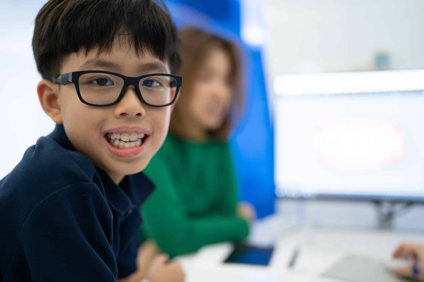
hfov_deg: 54.4
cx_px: 212
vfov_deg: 37.8
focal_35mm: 35
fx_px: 412
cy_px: 141
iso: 320
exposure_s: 1/100
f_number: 1.4
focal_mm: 35
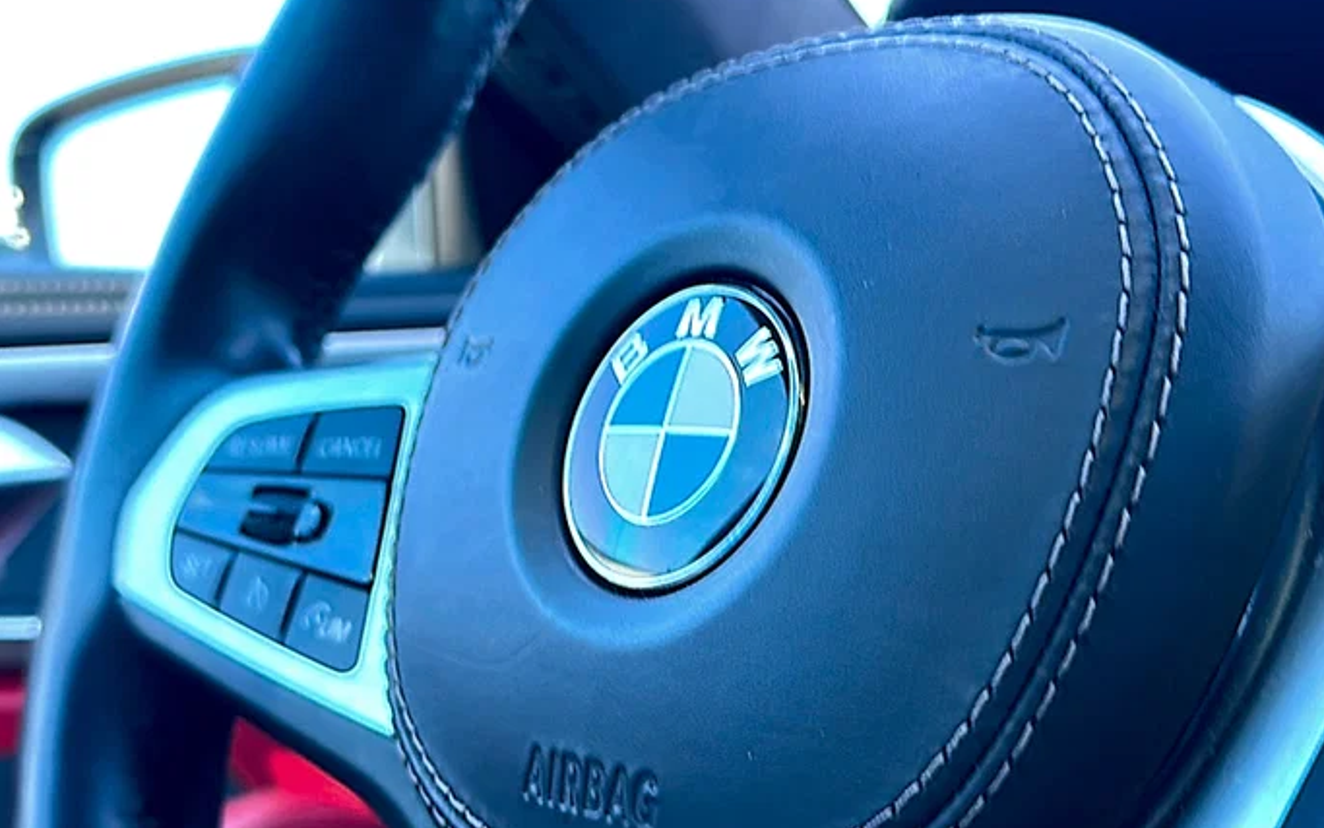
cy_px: 449
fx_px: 1371
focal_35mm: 38
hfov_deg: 51.5
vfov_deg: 33.6
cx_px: 677
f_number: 1.78
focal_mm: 6.86
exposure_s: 1/73
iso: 64
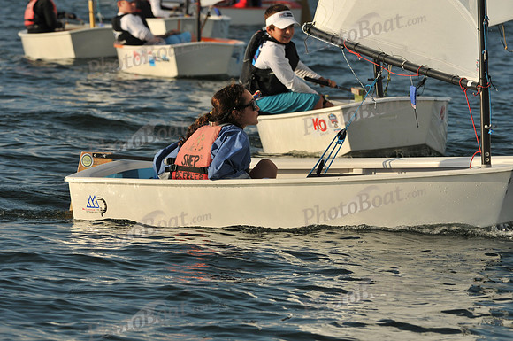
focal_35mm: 360
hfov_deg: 5.7
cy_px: 170
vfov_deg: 3.8
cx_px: 256
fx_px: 5123
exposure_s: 1/800
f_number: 8
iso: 200
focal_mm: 240
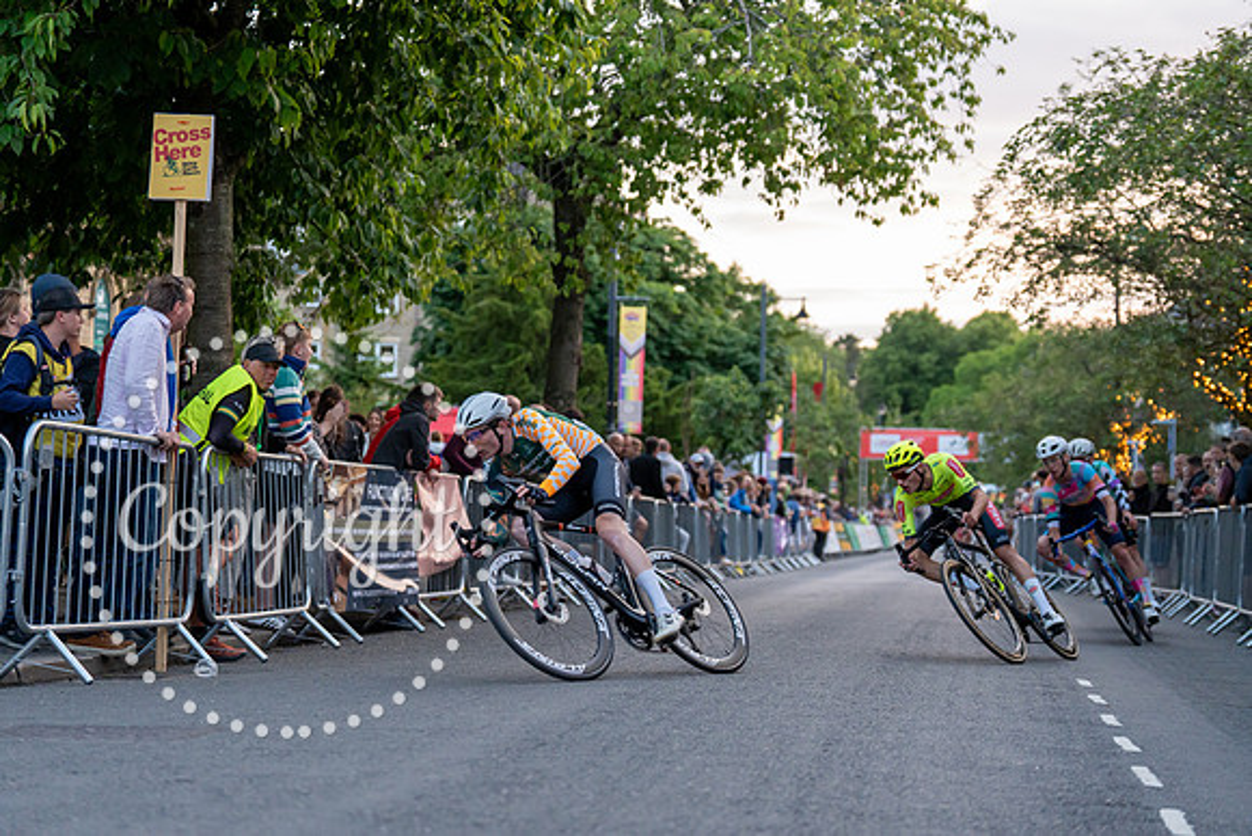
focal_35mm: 70
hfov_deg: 28.8
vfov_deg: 19.5
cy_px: 418
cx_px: 626
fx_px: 2435
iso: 3200
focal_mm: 70
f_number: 2.8
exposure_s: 1/1000
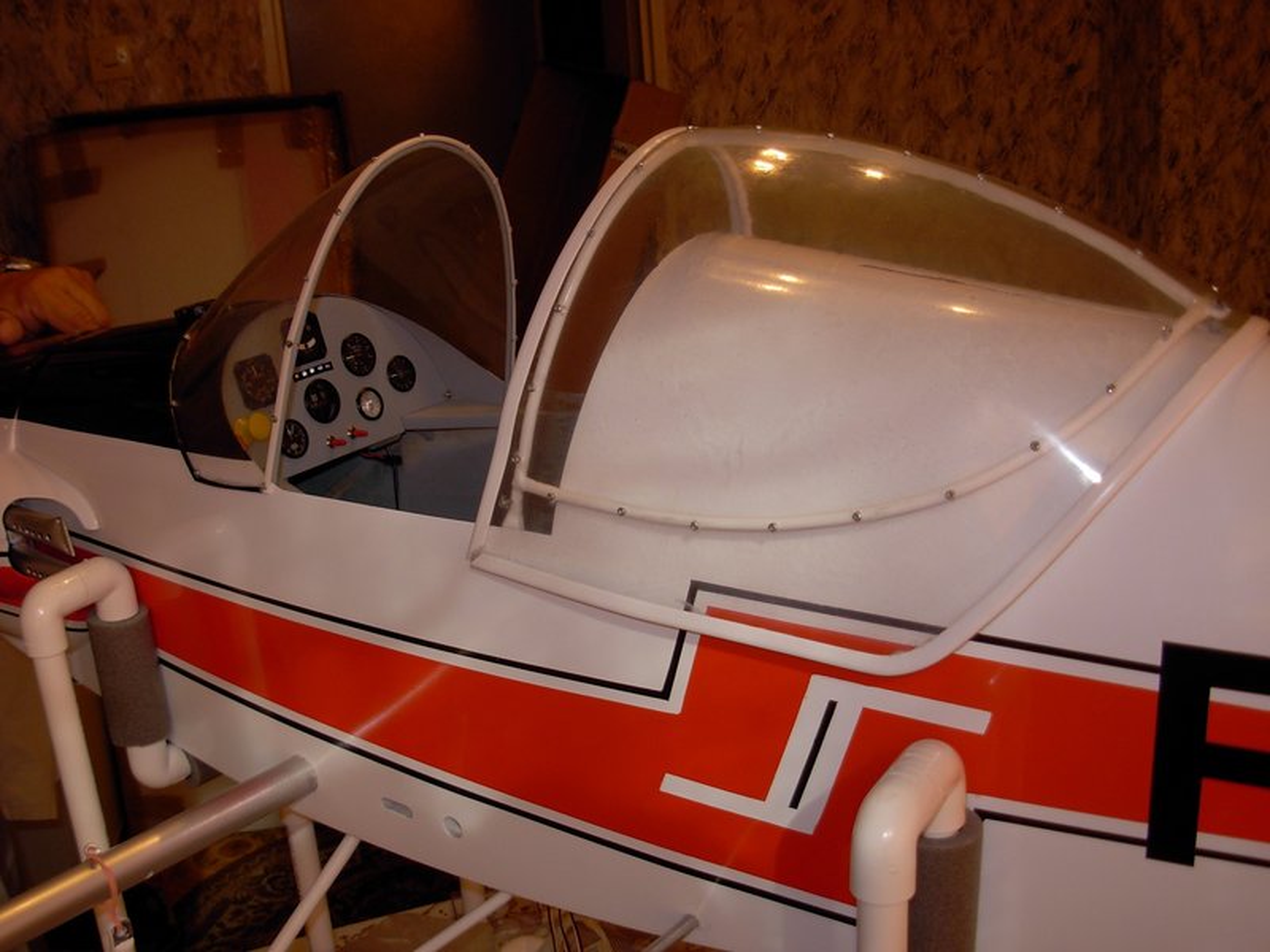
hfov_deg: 42.1
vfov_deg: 32.2
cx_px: 635
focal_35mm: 45
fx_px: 1651
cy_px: 476
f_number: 3.1
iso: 79
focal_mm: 7.5
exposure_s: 1/82.9
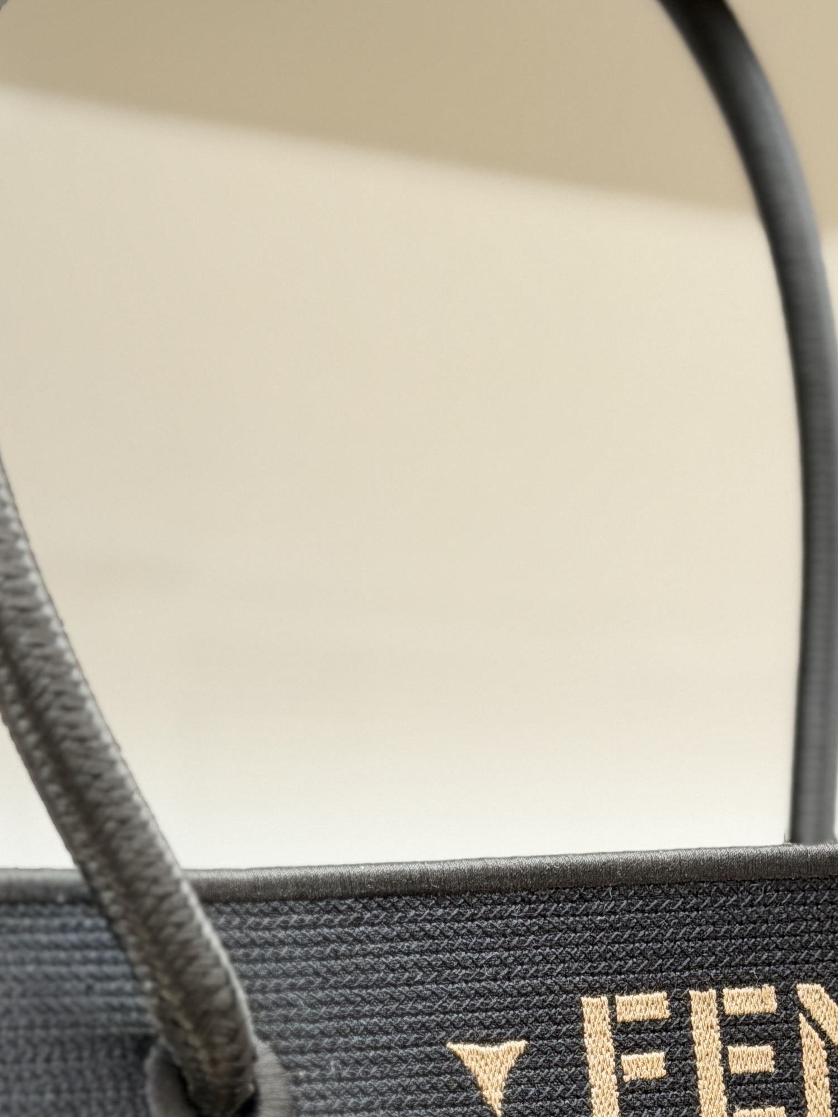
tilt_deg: -3.7
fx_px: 3131
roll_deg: -1.0
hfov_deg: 15.1
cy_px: 1035
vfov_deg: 19.8
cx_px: 738
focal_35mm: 97
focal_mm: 6.76
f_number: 1.78
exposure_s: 1/60
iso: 200
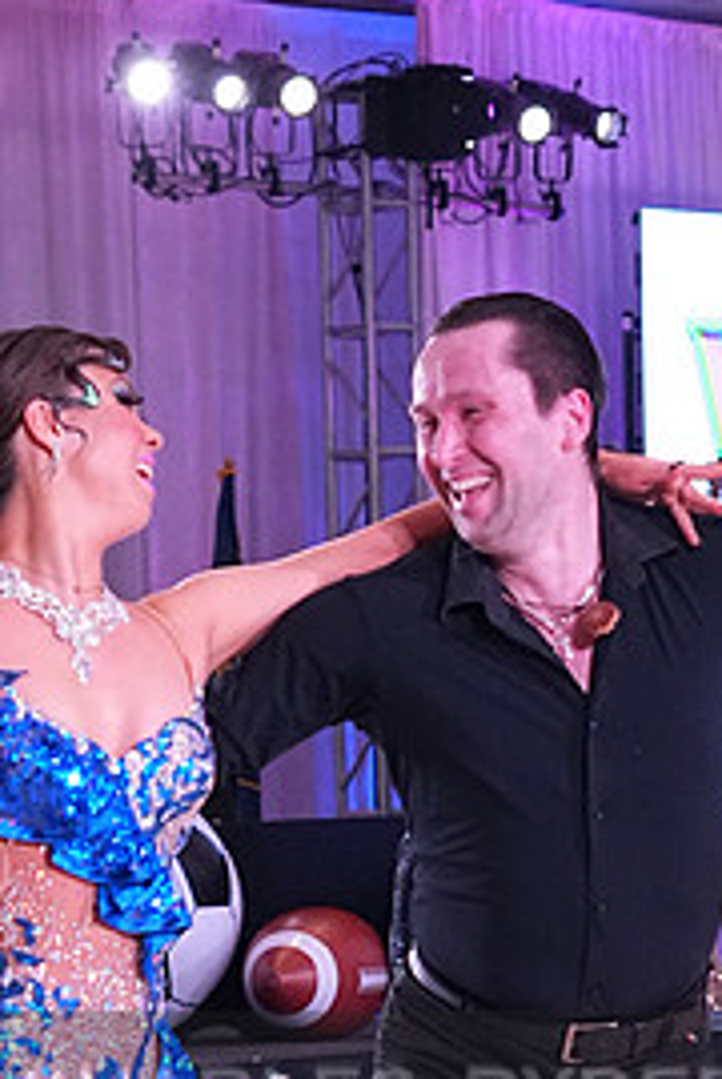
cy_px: 1147
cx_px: 263
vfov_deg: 10.4
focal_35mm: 196
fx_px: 5881
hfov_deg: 7.0
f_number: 5
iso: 3200
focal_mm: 61
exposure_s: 1/400
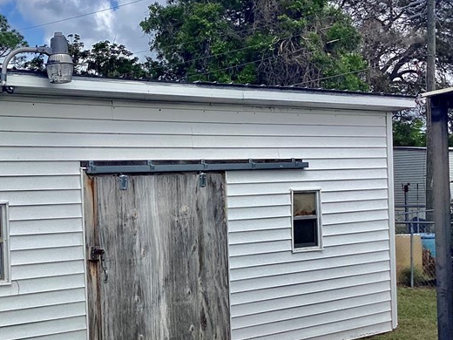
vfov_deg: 24.0
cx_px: 90
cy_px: 216
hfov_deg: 30.9
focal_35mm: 61
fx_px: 798
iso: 25
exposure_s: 1/1481
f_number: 2.4
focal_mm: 3.3
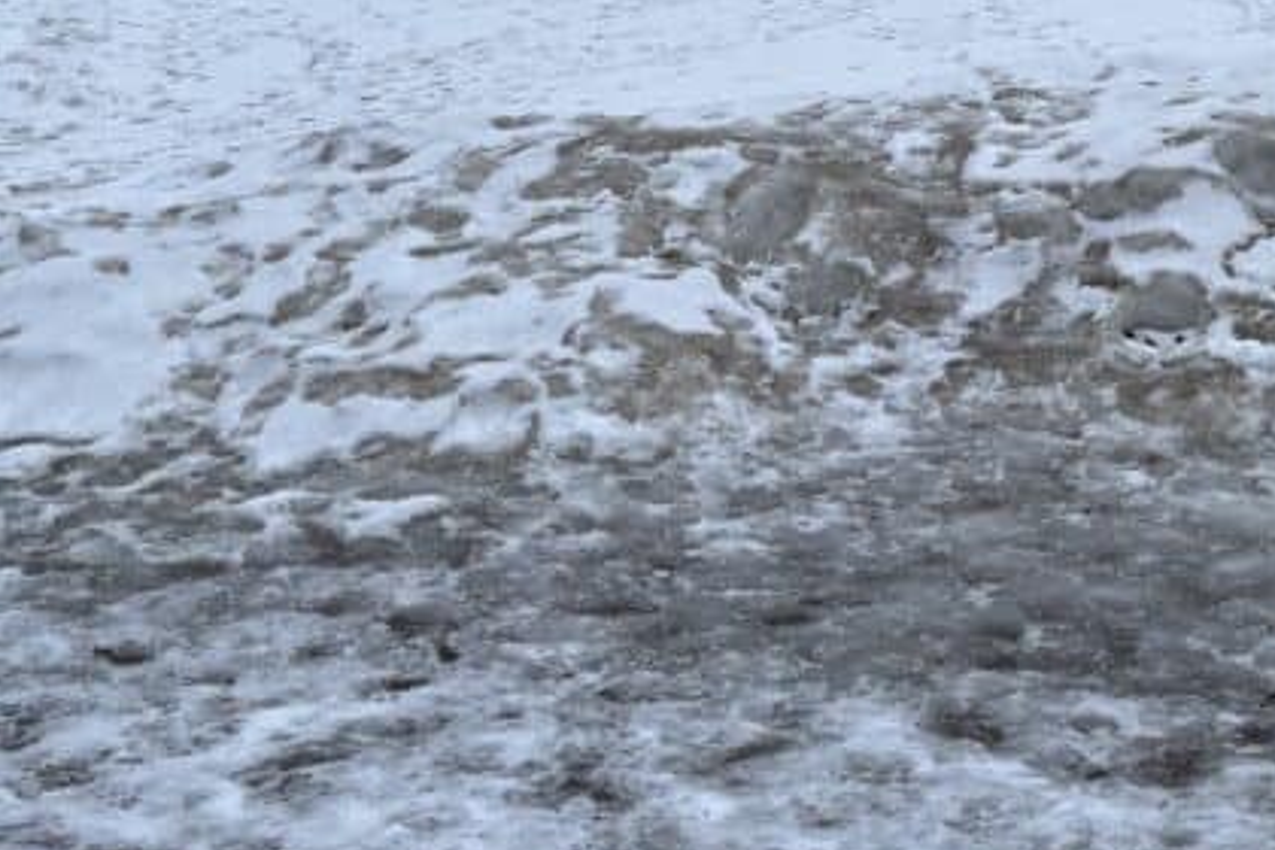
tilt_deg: +3.3
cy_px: -128
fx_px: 2337
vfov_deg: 19.6
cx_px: 871
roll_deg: +1.6
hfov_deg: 30.2
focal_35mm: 66
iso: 50
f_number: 1.6
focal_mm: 5.1
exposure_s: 1/858
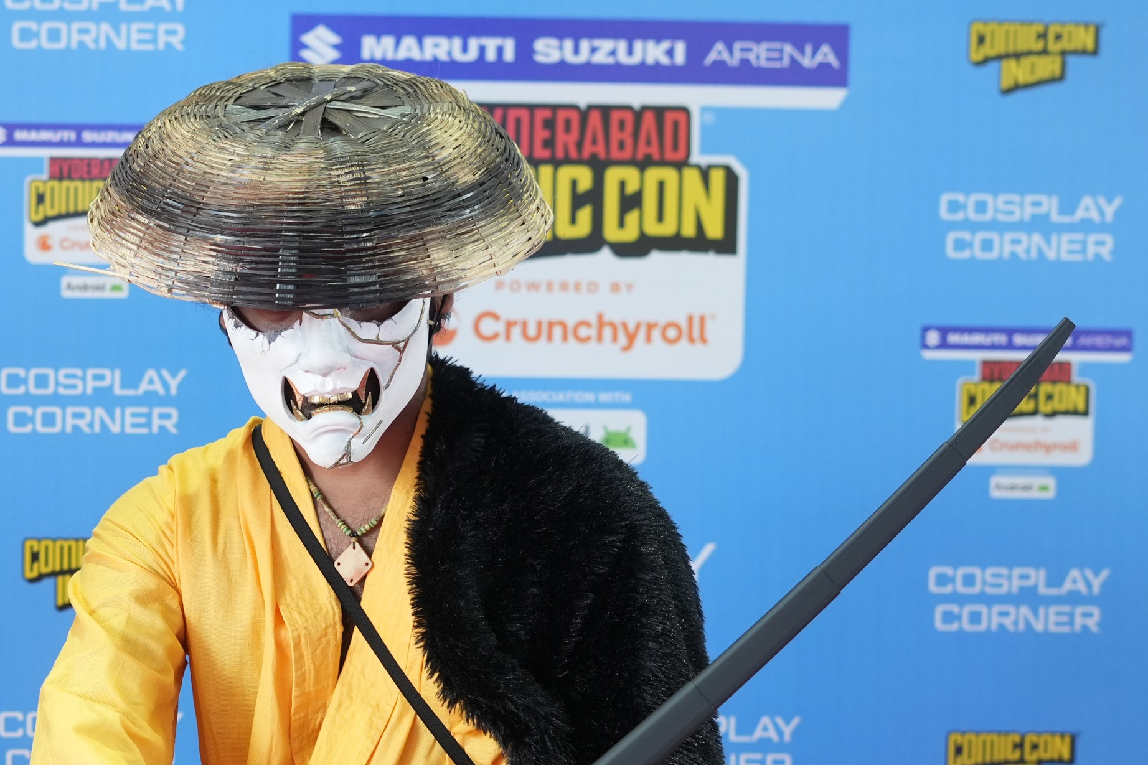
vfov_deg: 14.3
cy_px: 645
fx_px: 3029
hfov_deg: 21.2
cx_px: 226
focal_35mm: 95
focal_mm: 50
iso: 1600
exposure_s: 1/160
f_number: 3.2
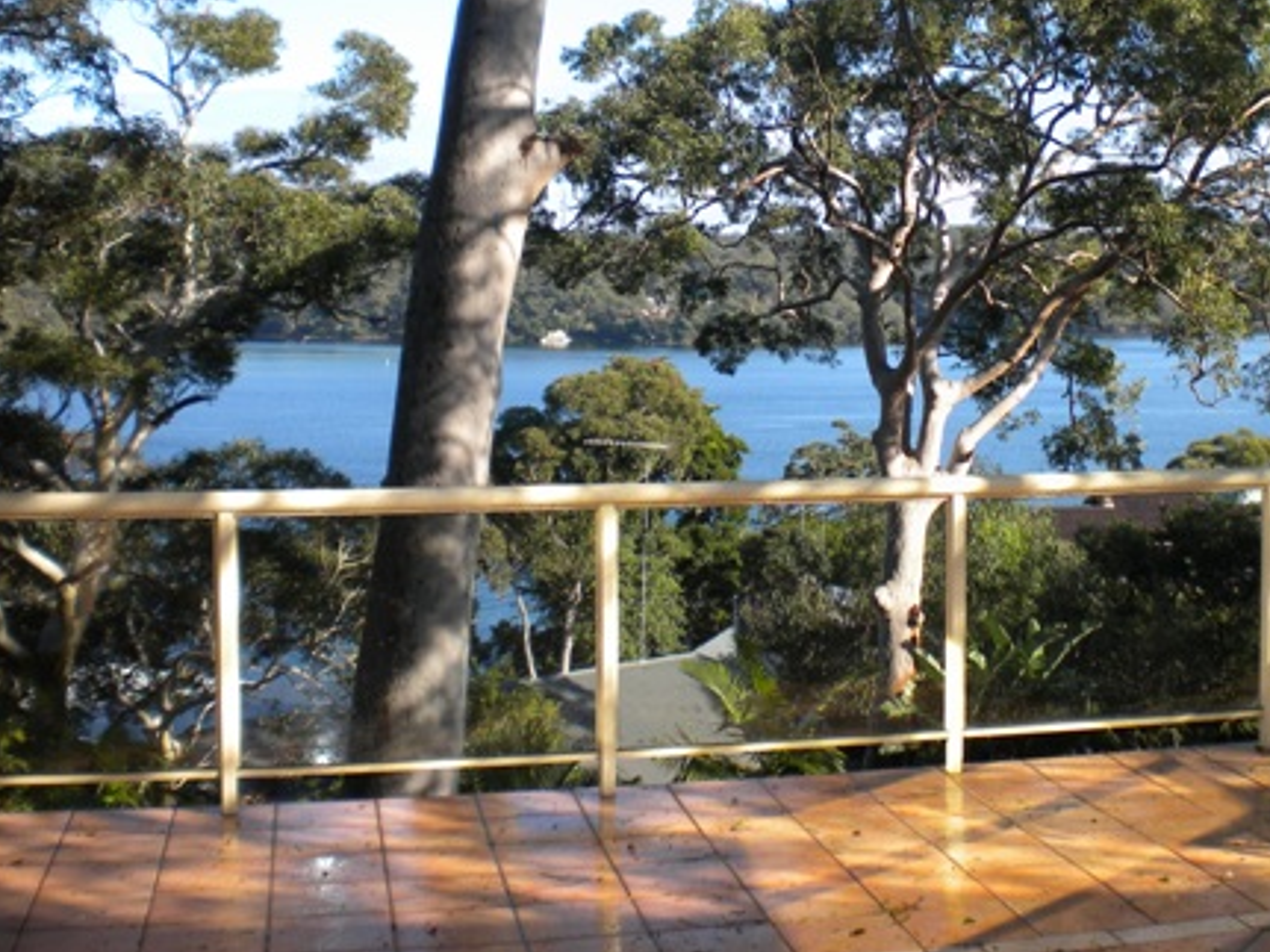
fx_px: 1907
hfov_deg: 36.2
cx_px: 911
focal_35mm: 52
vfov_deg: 27.8
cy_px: 298
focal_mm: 6.3
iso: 113
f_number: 4.6
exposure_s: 1/329
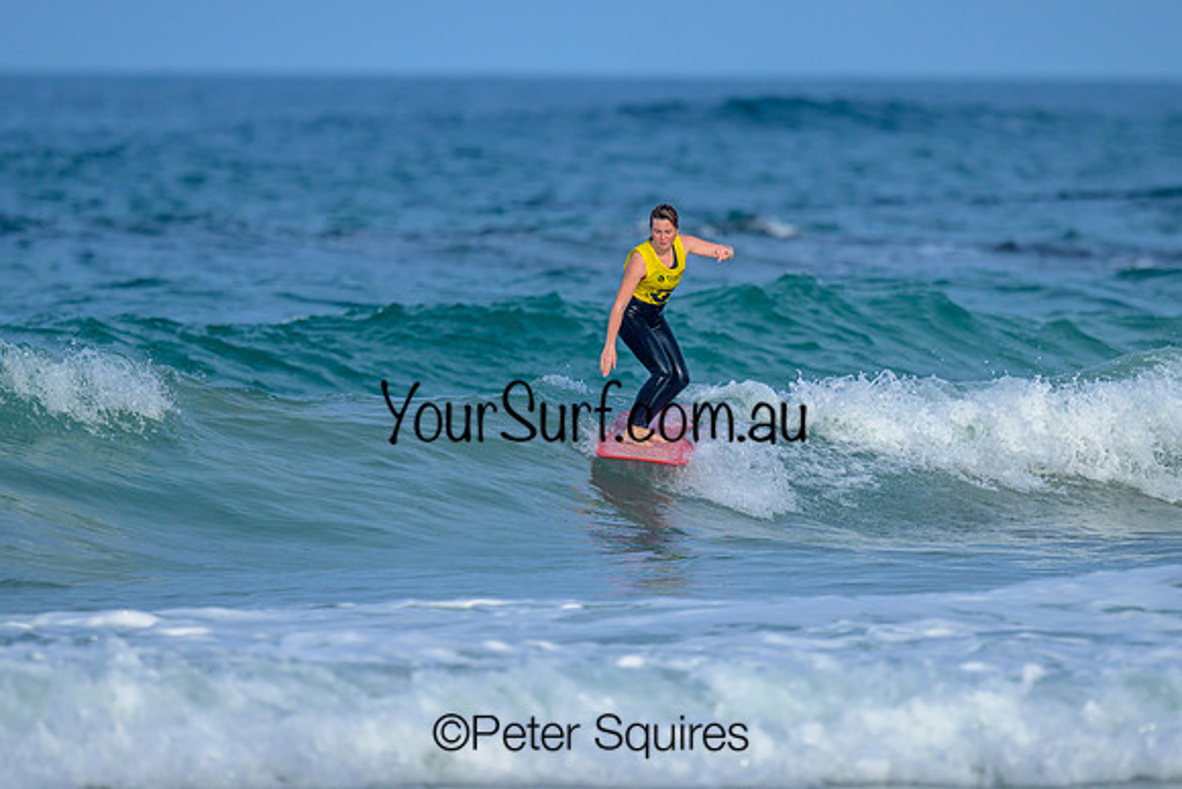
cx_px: 640
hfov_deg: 1.9
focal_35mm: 1100
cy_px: 373
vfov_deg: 1.3
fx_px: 36123
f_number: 6.3
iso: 320
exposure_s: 1/2000
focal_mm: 800
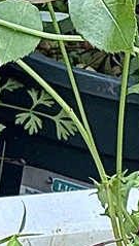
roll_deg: -0.4
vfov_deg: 4.2
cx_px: -360
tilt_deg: -24.5
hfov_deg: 2.4
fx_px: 3298
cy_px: -399
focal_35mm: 505
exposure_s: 1/99
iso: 50
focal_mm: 9
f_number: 2.8
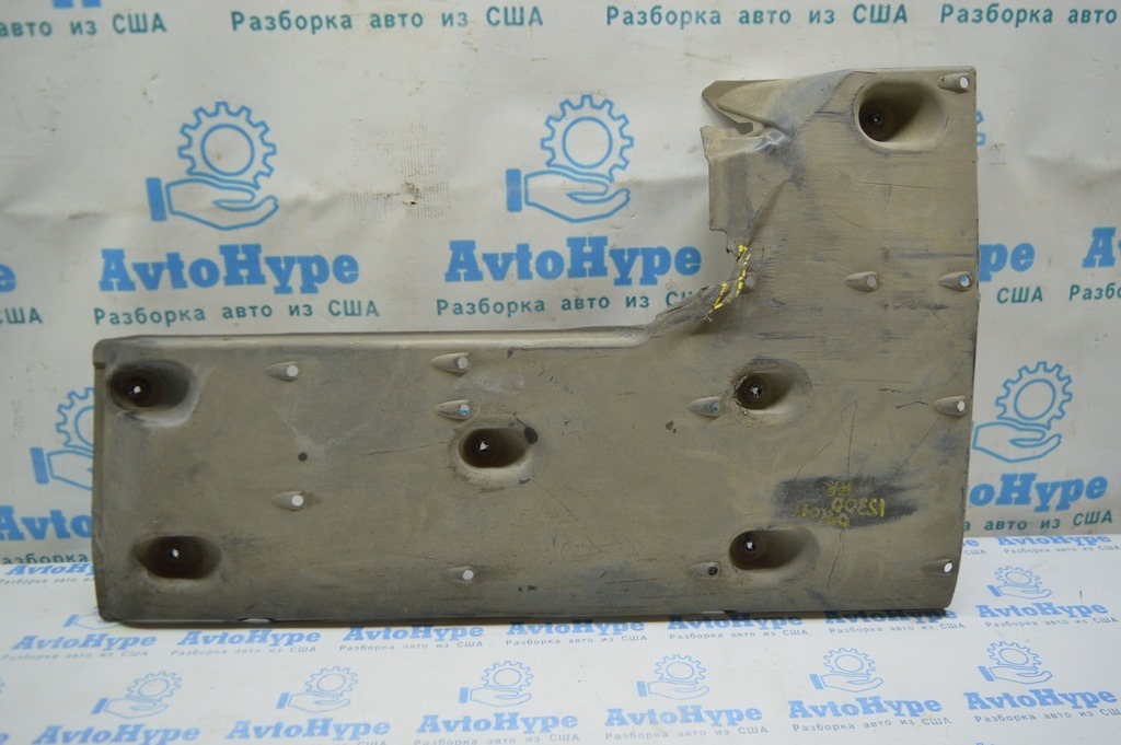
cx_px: 560
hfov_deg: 62.0
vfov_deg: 43.5
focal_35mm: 30
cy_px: 372
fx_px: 933
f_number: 3.5
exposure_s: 1/60
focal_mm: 20
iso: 400
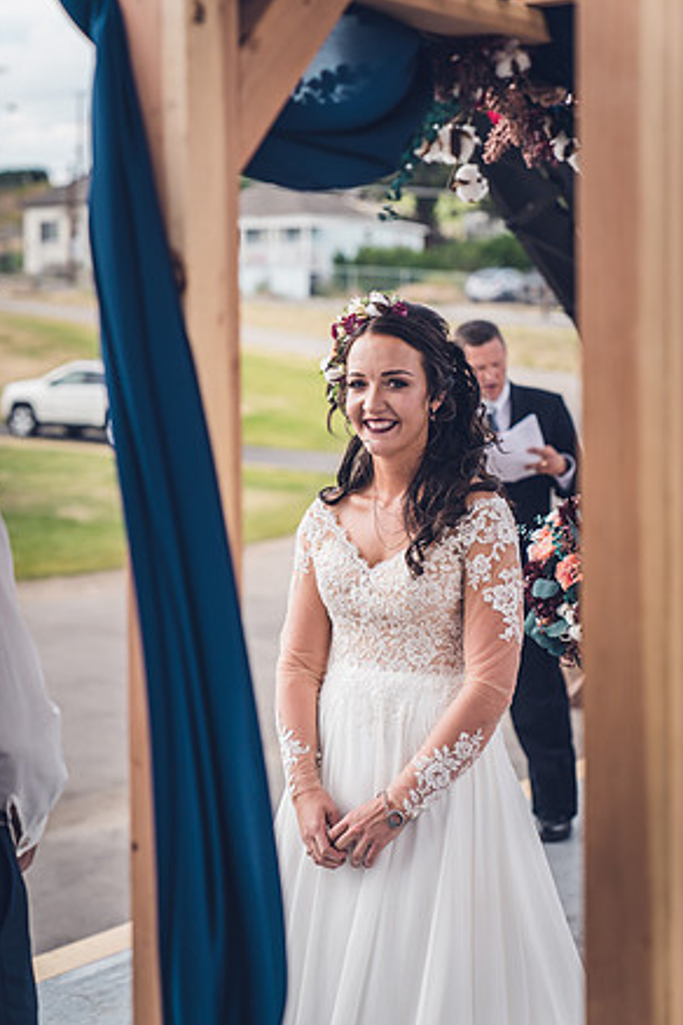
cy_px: 503
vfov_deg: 28.1
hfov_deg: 18.9
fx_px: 2049
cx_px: 339
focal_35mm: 72
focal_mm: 70
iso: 100
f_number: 2.8
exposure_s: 1/500
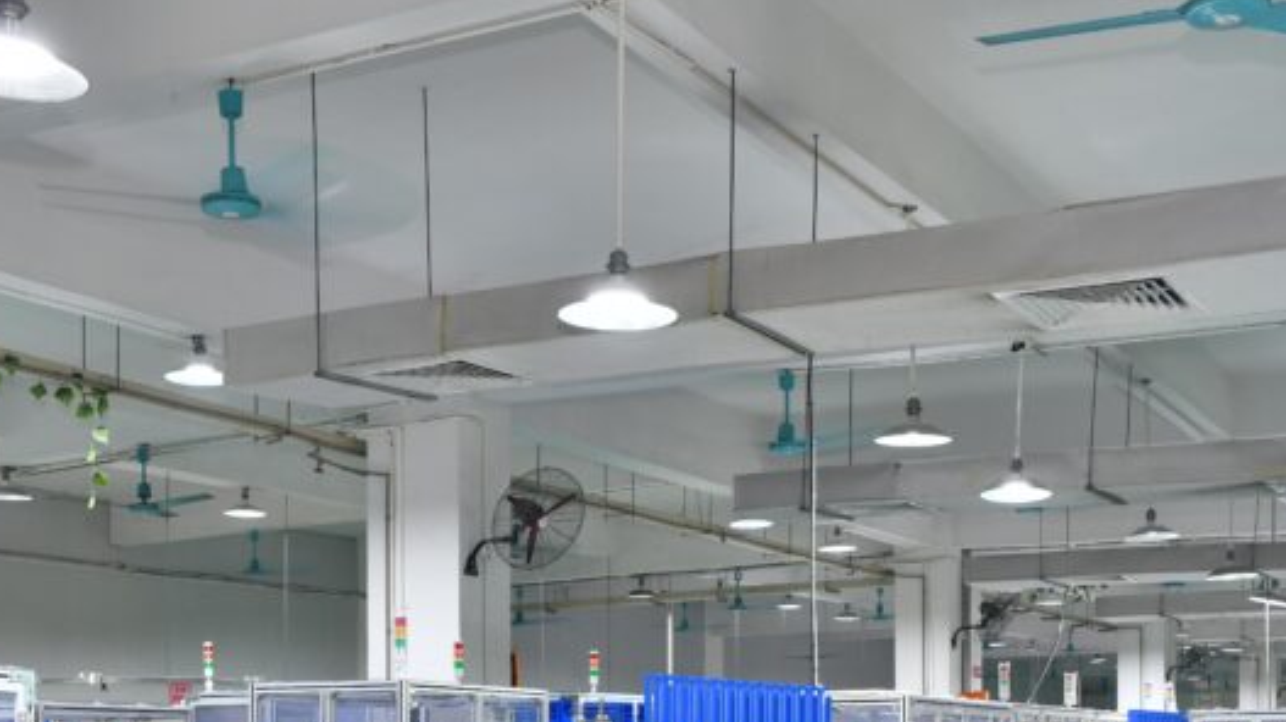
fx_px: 1943
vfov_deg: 20.0
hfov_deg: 36.6
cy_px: 811
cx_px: 551
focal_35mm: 57
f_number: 8
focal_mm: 28
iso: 400
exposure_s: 1/10
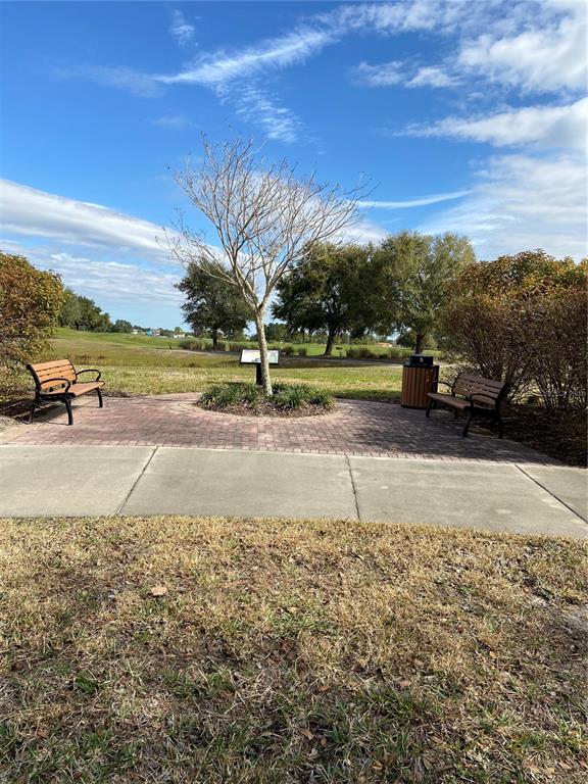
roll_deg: -3.0
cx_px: 294
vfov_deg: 67.3
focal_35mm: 26
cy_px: 392
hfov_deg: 53.1
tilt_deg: -5.1
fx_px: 589
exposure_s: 1/2513
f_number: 1.8
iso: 32
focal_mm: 4.25
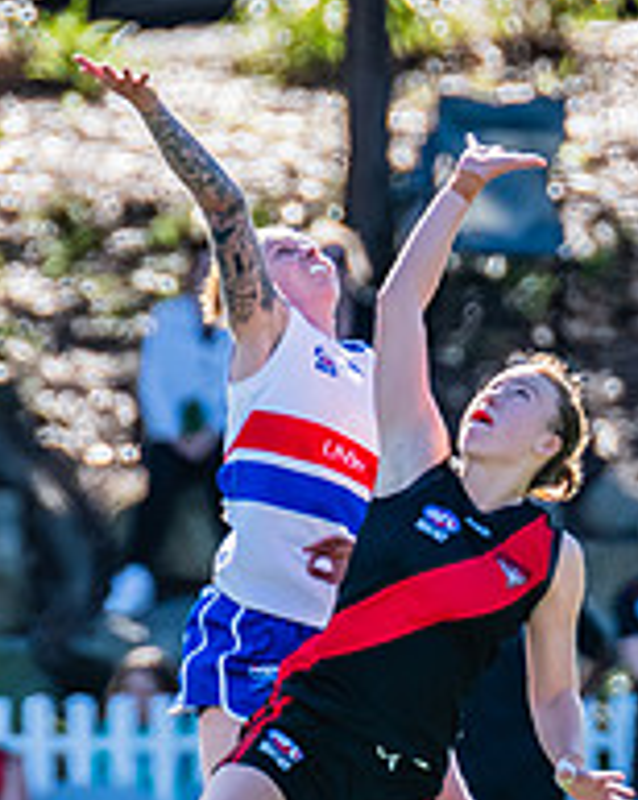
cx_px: 493
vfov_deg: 1.1
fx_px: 40756
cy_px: 627
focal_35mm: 1724
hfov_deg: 0.9
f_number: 7.1
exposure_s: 1/1250
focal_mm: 500
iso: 800
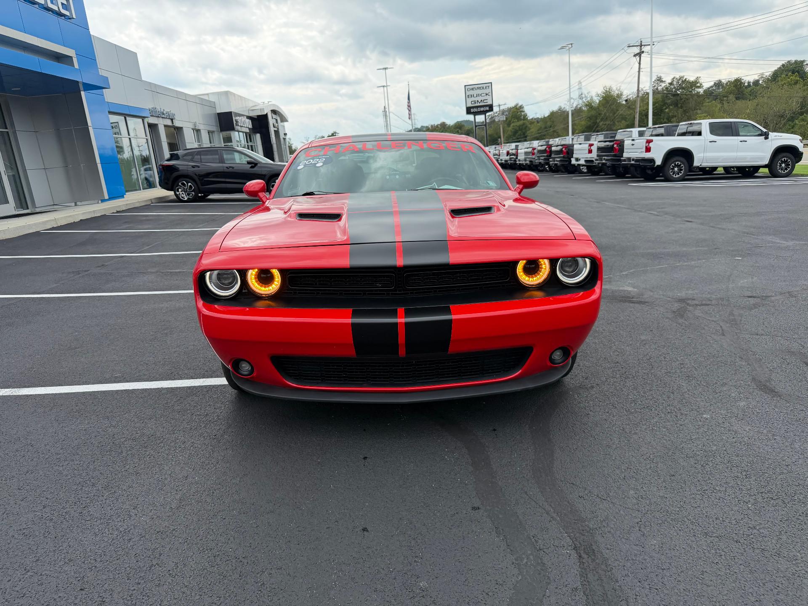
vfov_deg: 56.8
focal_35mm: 24
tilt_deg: -14.0
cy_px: 303
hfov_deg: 71.6
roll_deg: +6.3
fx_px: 560
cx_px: 404
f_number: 1.78
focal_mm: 6.76
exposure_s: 1/2703
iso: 100
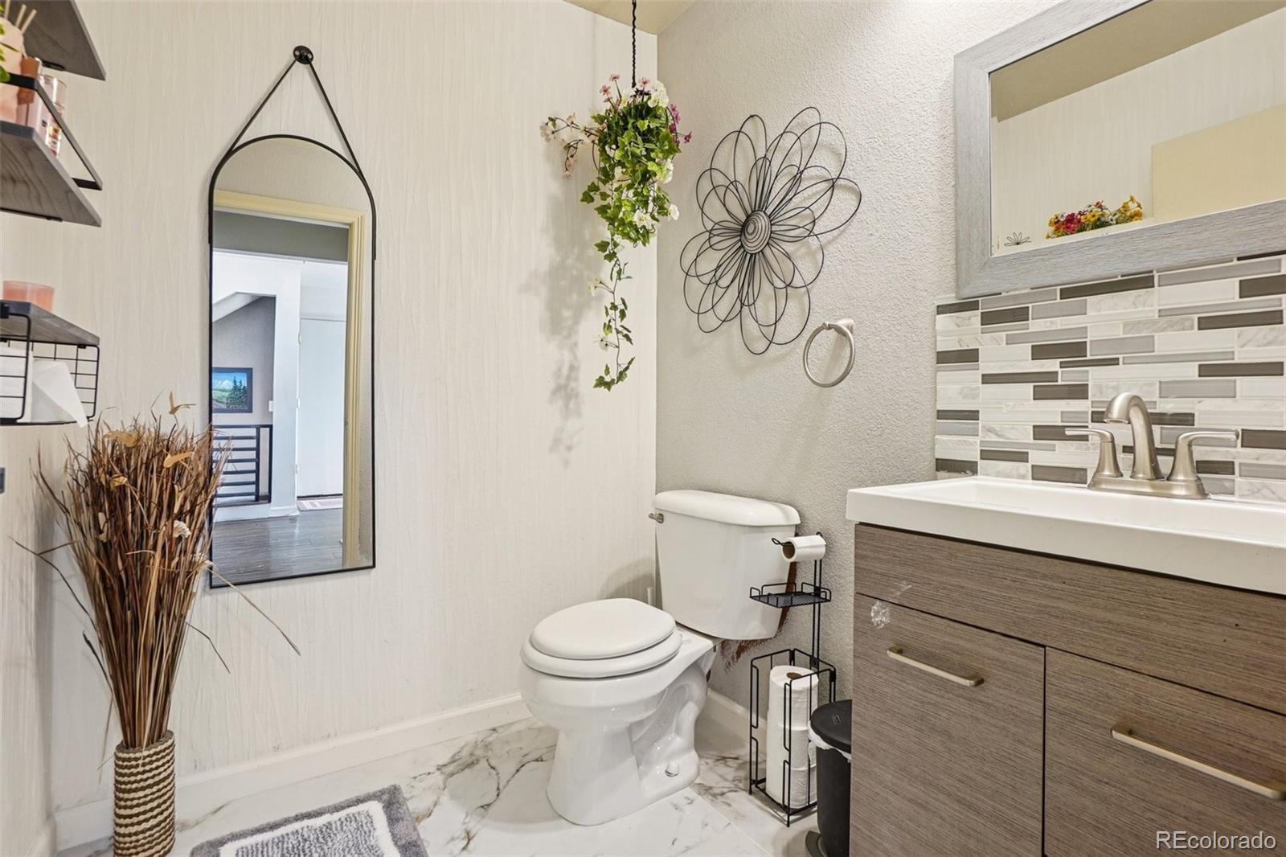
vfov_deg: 77.3
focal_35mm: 15
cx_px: 643
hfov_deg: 100.4
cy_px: 428
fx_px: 536
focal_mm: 10
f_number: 8
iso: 400
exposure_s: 1/5
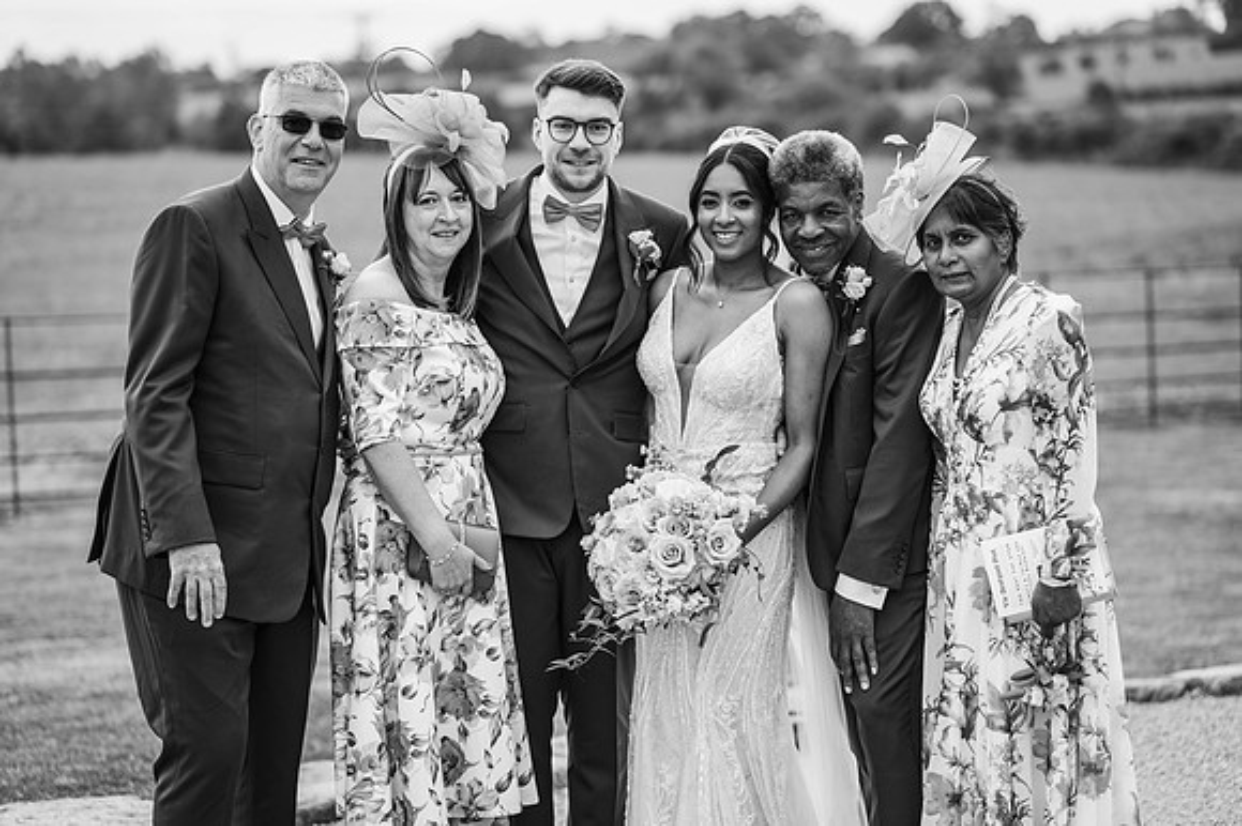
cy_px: 413
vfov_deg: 16.1
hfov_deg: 23.9
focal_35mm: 85
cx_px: 621
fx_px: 2931
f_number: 2.2
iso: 100
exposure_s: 1/640
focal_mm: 85
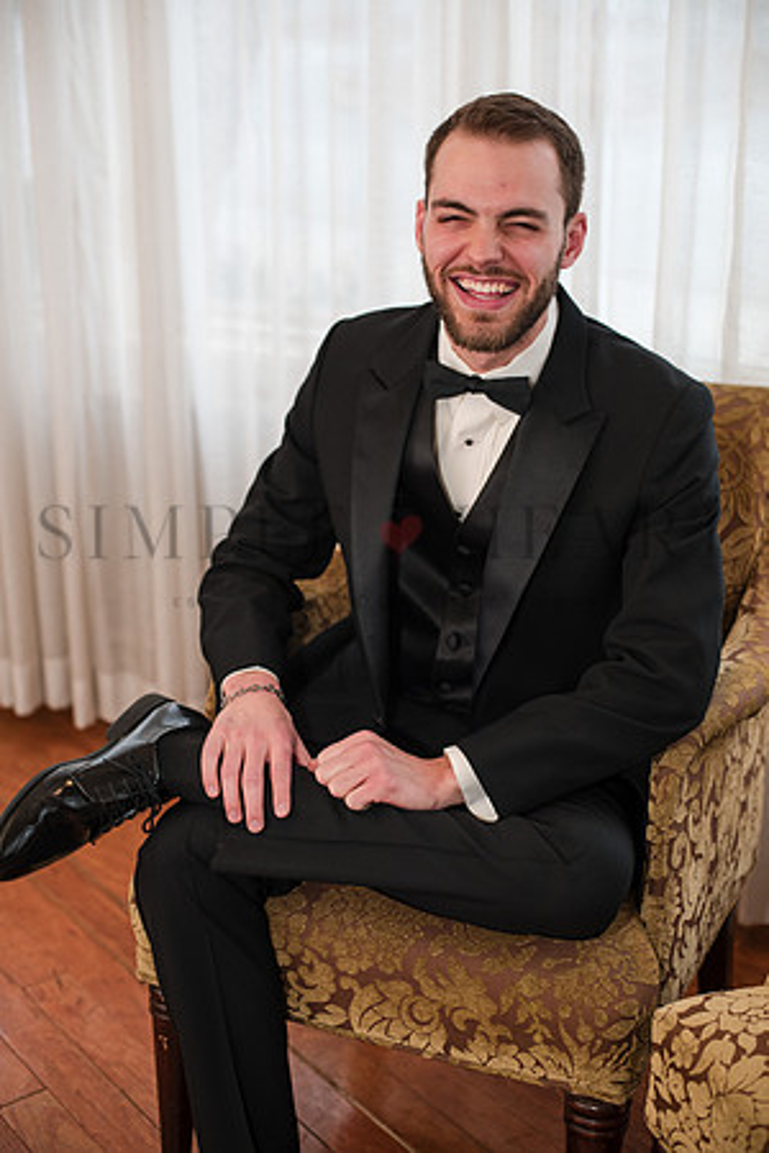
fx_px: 1602
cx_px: 384
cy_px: 576
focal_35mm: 50
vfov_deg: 39.6
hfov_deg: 27.0
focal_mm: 50
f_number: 3.2
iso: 400
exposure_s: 1/320
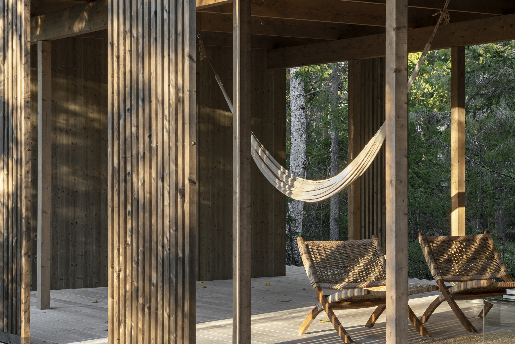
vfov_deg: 16.1
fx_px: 1216
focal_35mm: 85
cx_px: 258
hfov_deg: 23.9
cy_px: 172
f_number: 19
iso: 100
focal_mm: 85
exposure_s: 1/3
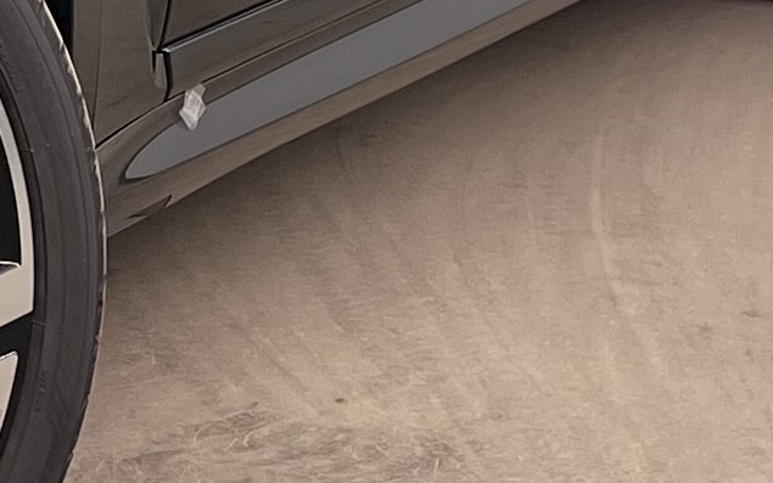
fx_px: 3687
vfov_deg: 7.2
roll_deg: +0.1
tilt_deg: -5.9
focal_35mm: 175
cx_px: -487
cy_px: -545
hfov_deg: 11.3
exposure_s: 1/126
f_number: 1.5
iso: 50
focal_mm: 5.7
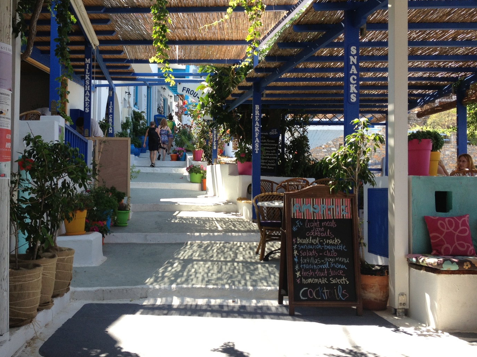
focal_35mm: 41
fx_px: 565
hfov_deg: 45.7
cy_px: 168
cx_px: 205
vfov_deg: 35.1
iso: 50
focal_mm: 4.28
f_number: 2.4
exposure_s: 1/317
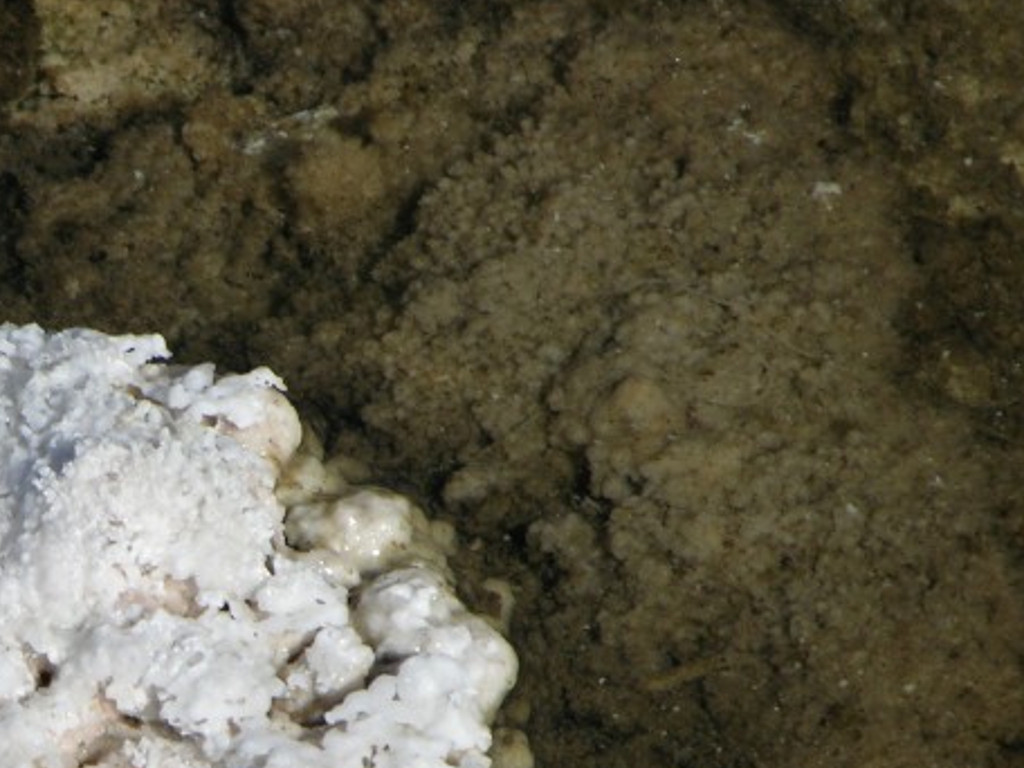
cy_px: 766
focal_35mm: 606
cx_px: -16
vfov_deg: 2.5
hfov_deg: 3.3
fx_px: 17927
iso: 50
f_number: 5.9
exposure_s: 1/396
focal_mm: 67.7
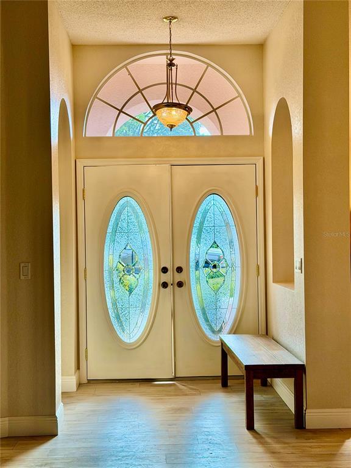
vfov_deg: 39.7
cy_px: 234
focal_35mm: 48
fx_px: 649
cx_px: 176
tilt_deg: -0.7
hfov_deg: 30.3
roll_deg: +0.9
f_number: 1.78
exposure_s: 1/239
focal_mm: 6.76
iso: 64
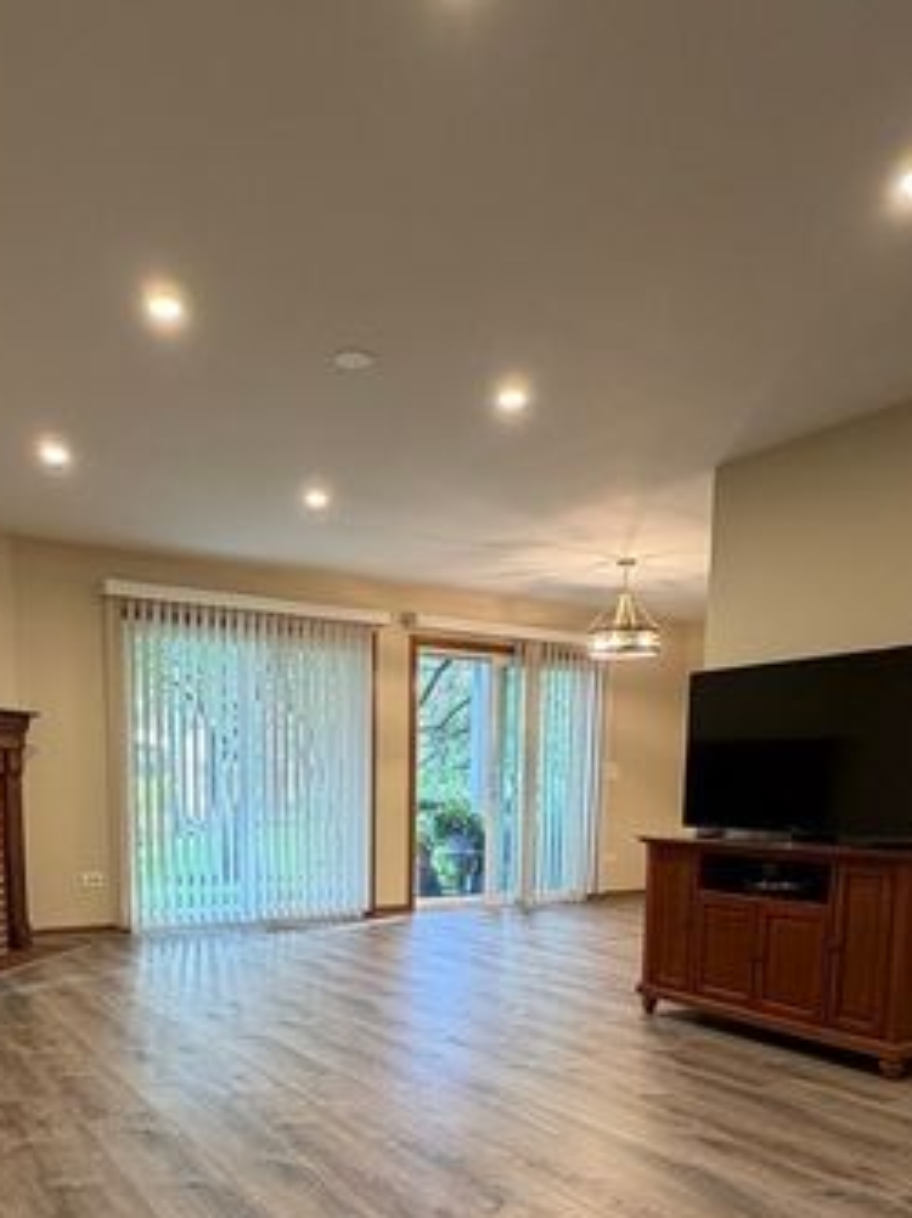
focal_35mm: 28
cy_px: 924
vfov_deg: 59.8
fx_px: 985
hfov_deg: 49.5
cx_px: 390
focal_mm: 2.22
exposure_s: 1/60
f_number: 2.2
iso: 200
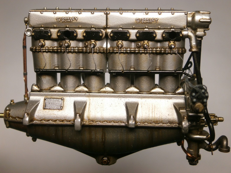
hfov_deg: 40.4
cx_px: 116
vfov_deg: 30.9
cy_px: 86
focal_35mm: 47
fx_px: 314
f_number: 3.4
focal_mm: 8.3
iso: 100
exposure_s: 1/100
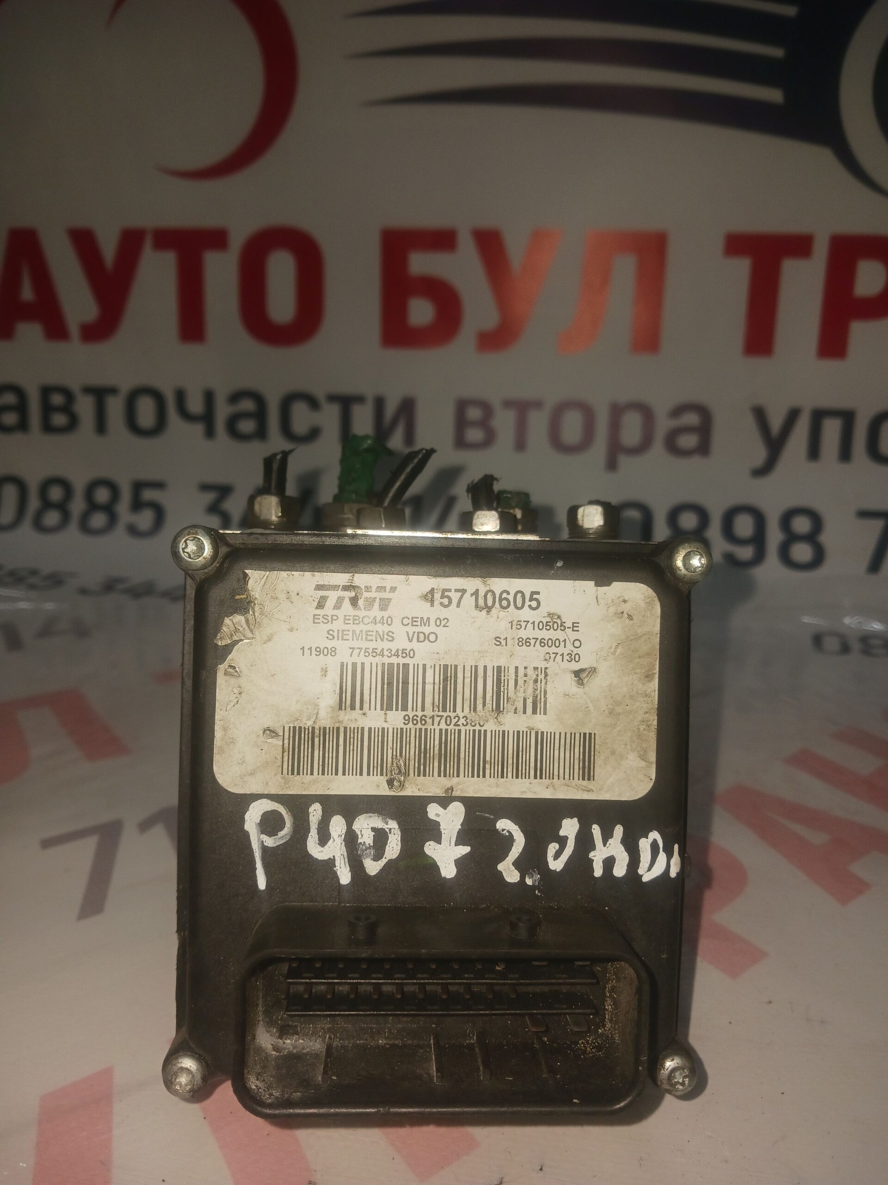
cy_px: 592
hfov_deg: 51.4
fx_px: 924
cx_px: 444
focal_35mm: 27
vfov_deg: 65.3
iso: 50
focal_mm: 4
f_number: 1.8
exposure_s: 1/50
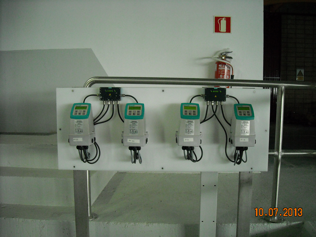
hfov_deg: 52.6
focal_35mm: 35
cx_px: 158
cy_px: 118
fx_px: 320
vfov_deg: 40.7
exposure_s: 1/161
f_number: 2.8
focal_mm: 5.7
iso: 518
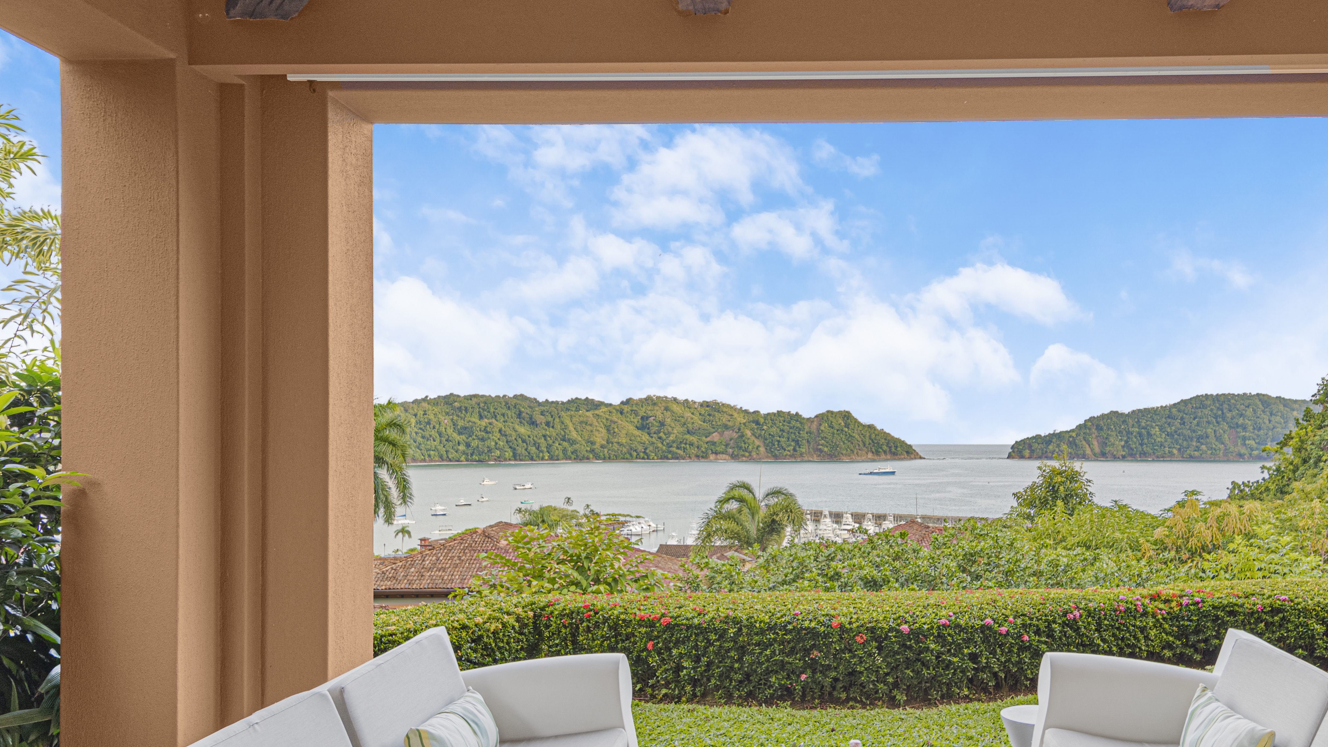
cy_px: 384
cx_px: 791
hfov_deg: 67.3
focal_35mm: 28
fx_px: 986
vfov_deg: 41.5
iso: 250
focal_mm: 16
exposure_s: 1/40
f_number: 5.6
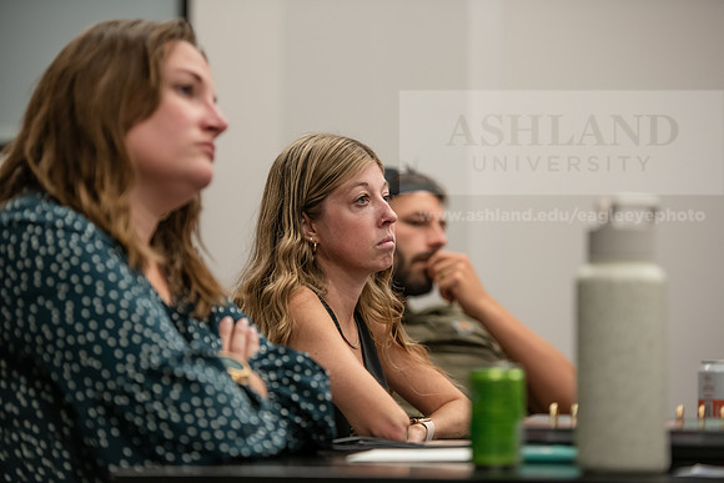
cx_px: 362
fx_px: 2514
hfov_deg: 16.4
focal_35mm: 125
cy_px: 242
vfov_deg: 11.0
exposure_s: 1/200
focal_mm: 125
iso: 1000
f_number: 2.8
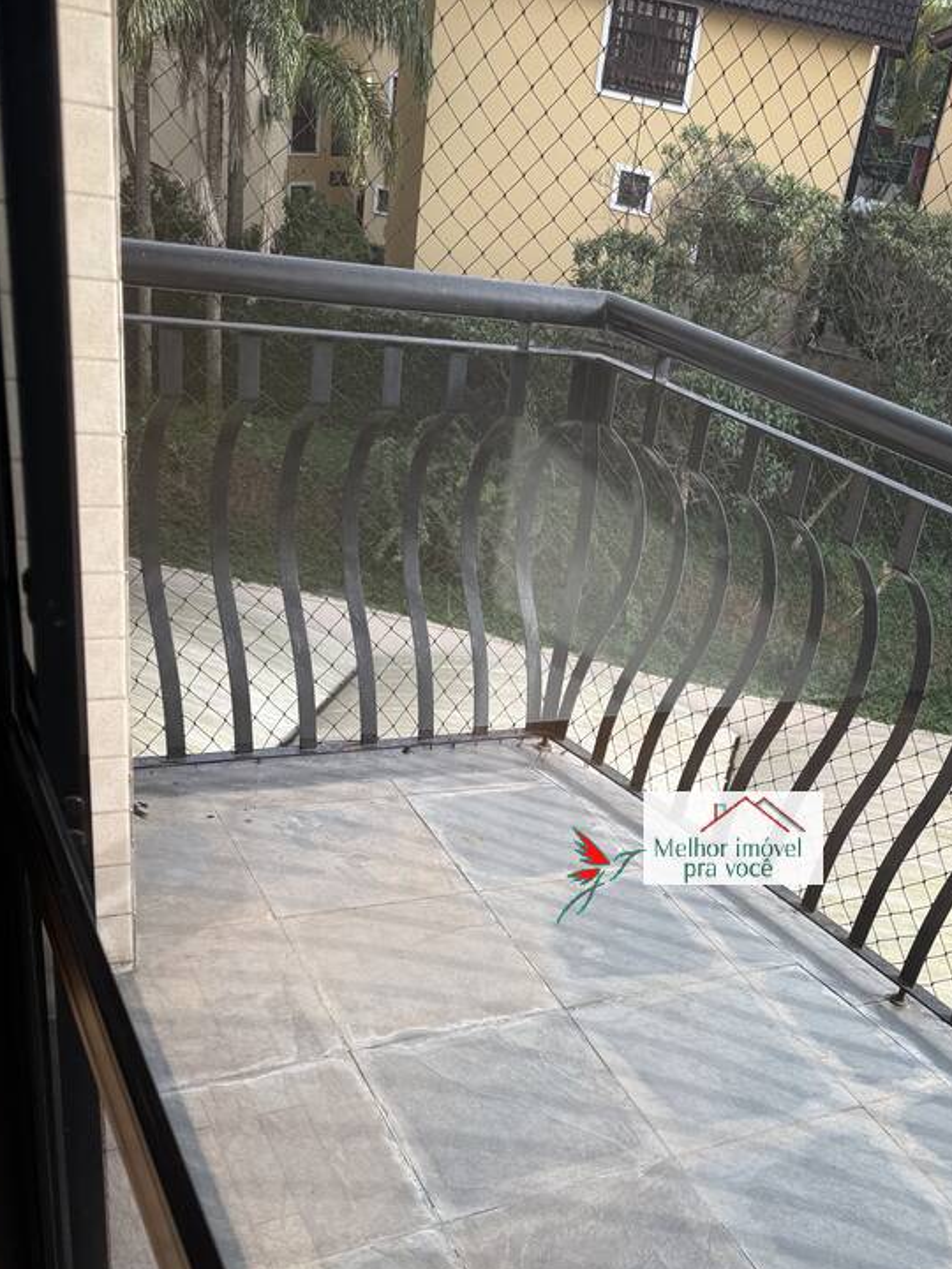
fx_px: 1320
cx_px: 689
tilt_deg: -29.9
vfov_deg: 50.3
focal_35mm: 36
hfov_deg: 38.8
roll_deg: -13.1
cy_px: 860
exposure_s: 1/788
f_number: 1.78
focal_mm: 6.76
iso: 80
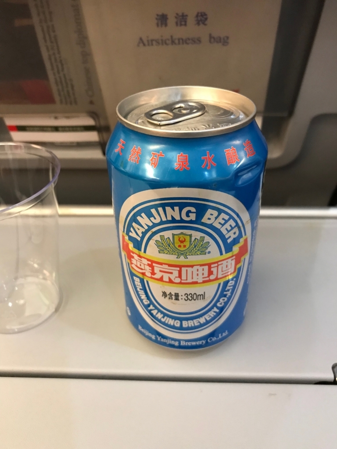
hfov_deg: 49.7
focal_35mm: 28
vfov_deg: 63.4
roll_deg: +2.2
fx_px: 363
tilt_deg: -33.0
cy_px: 224
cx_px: 168
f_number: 1.8
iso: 100
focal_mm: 3.99
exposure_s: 1/10
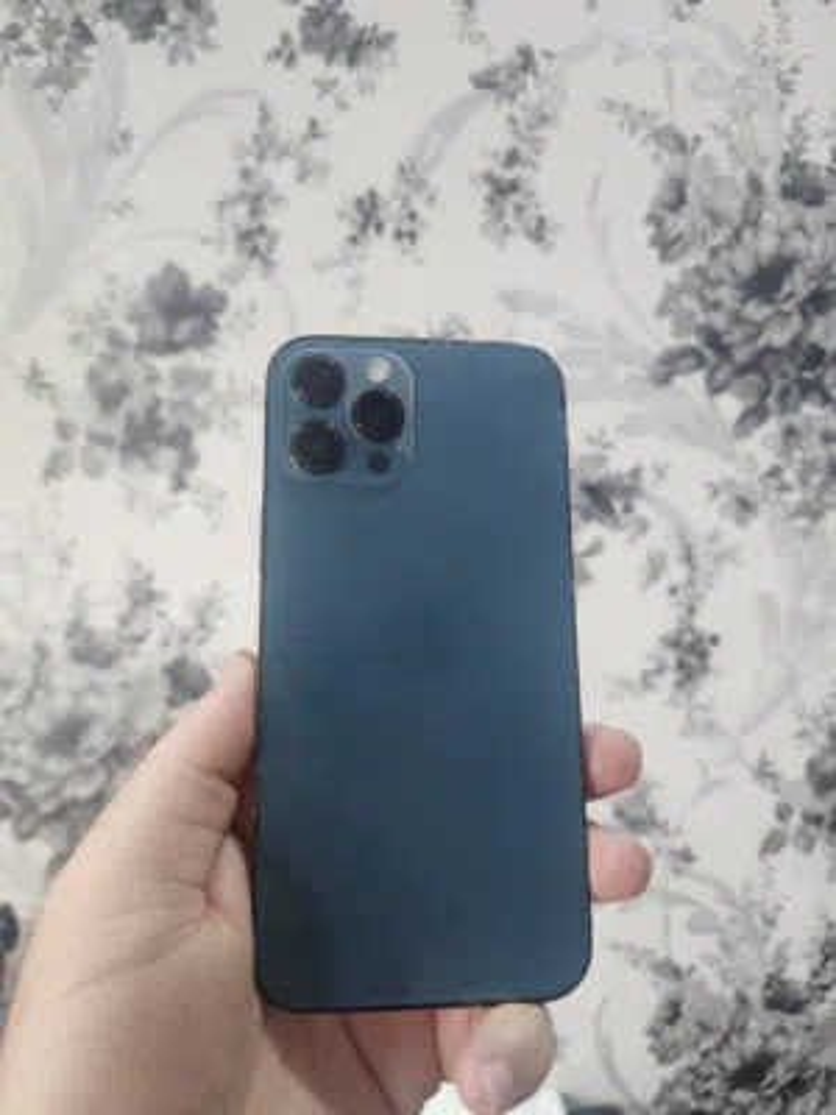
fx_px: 741
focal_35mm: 23
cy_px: 558
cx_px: 418
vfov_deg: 73.9
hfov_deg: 58.9
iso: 640
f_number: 1.7
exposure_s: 1/50
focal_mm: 6.3
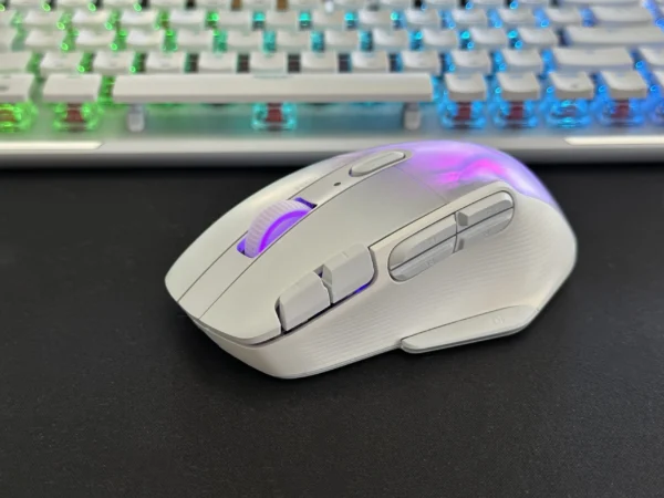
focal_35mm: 48
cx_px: 332
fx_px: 921
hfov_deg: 39.7
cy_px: 249
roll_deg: -1.6
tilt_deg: -29.8
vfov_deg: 30.3
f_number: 1.78
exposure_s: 1/76
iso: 80
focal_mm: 6.86
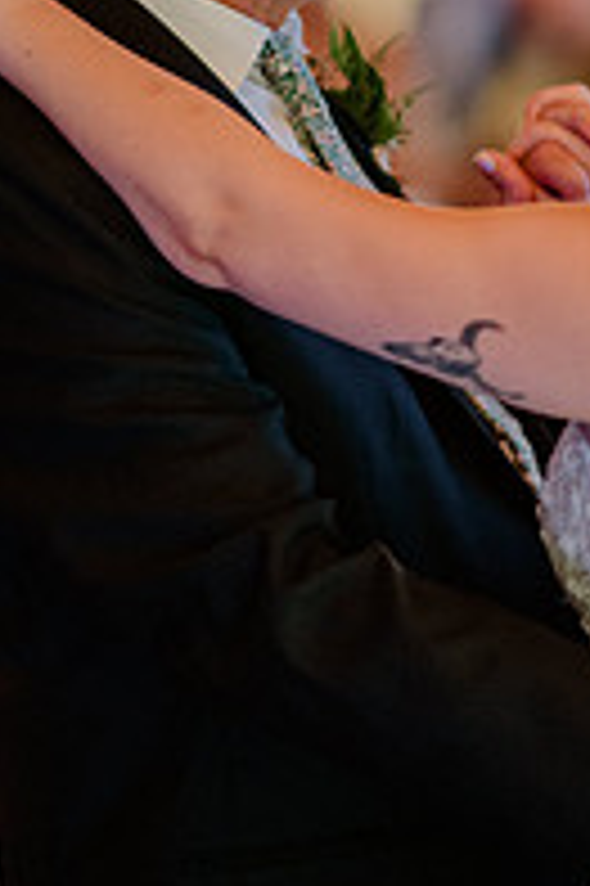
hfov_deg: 5.7
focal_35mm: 240
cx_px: 417
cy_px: 0
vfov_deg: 8.5
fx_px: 5910
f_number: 1.4
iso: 3200
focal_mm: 105
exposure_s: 1/320
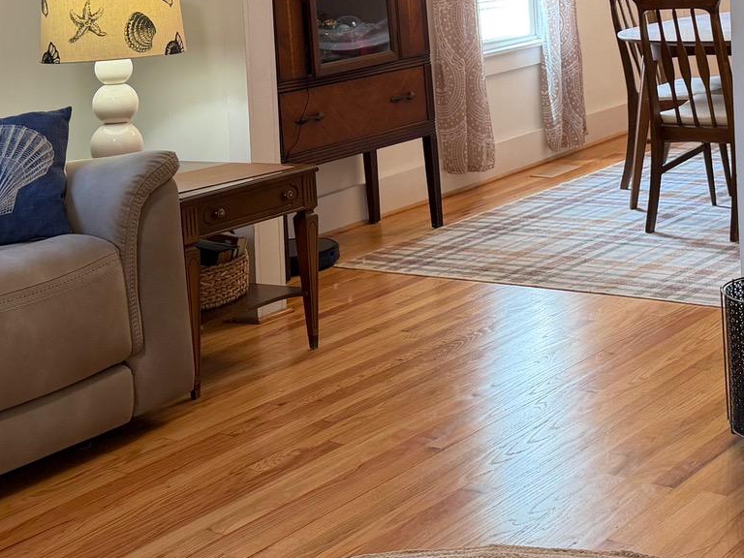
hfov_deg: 29.9
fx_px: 1376
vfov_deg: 21.9
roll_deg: +3.0
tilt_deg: -2.2
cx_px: 525
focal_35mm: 64
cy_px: -28
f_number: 1.78
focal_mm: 6.76
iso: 125
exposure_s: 1/60
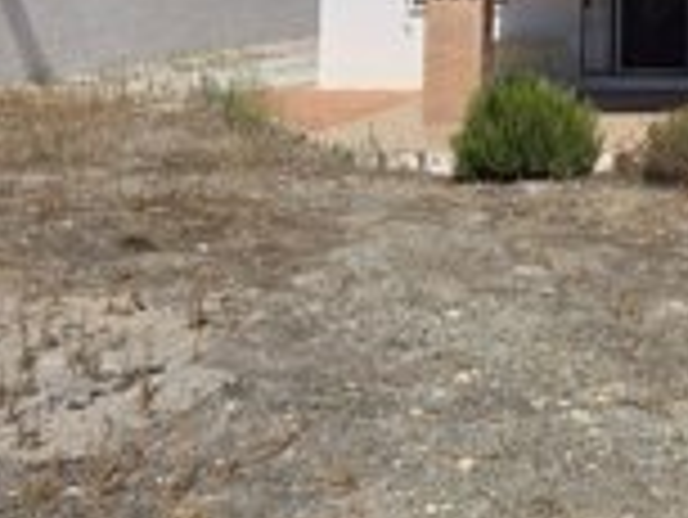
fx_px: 1074
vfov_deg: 25.0
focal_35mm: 54
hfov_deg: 32.0
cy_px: -63
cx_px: 728
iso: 12
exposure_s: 1/1533
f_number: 1.7
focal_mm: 6.3
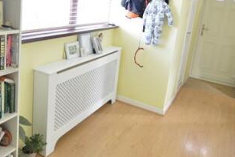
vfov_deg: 40.3
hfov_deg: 58.0
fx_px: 209
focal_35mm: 32
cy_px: 45
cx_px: 88
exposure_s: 1/15
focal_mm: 10
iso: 320
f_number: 3.5
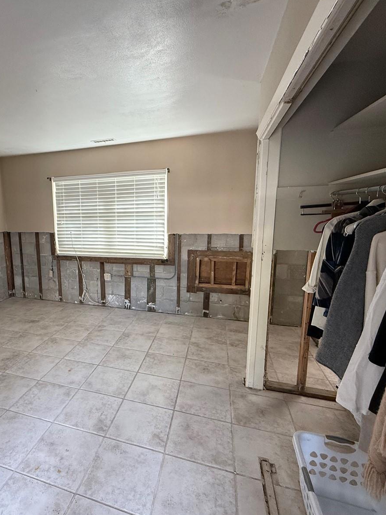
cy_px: 258
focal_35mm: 19
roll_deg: +1.0
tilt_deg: -9.4
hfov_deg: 66.1
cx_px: 117
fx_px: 283
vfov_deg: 84.7
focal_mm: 2.22
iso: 320
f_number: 2.2
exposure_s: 1/99
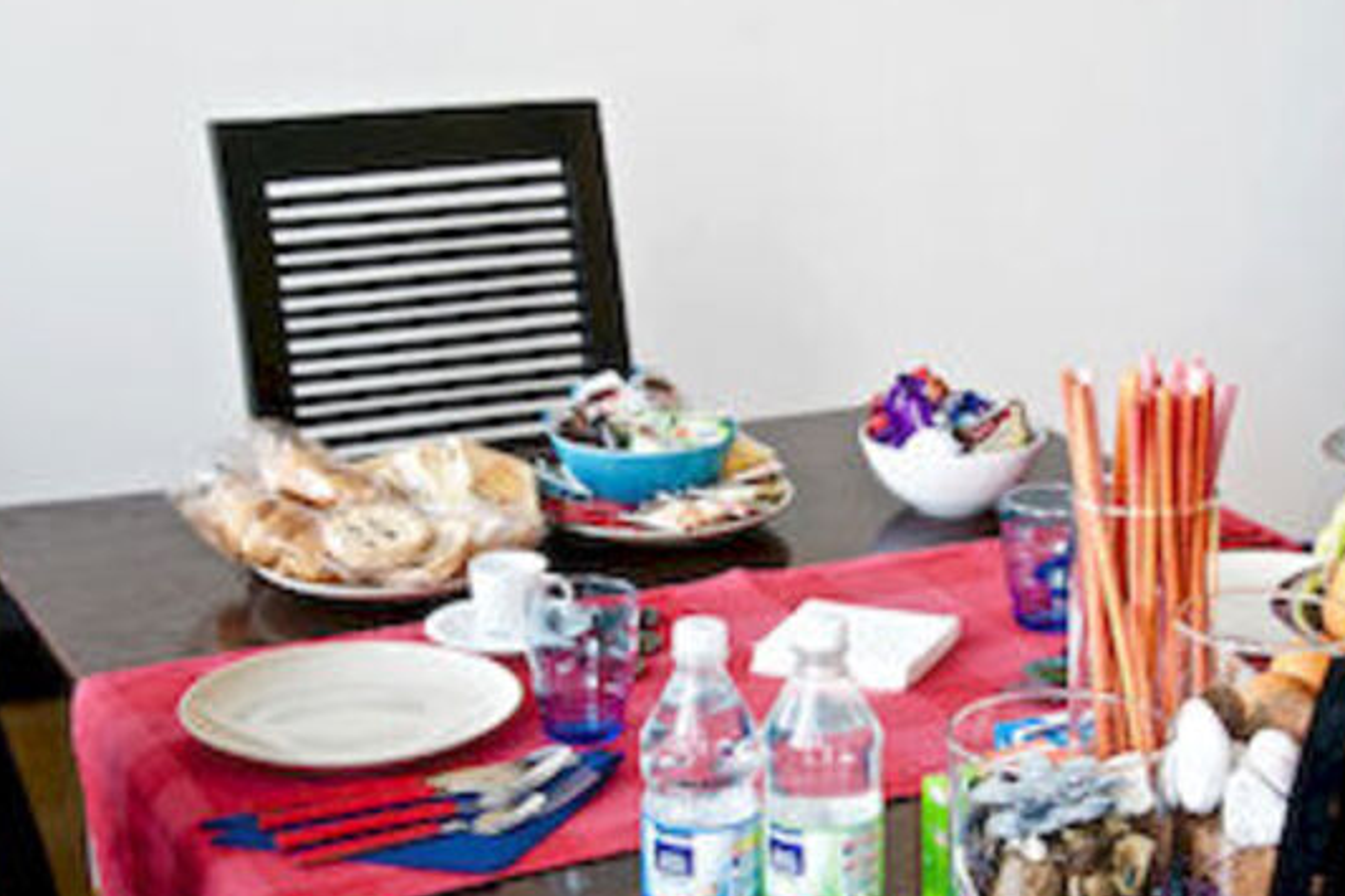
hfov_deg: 26.2
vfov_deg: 17.7
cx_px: 838
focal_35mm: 77
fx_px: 2876
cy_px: 490
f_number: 5.6
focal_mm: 38
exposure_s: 1/30
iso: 200
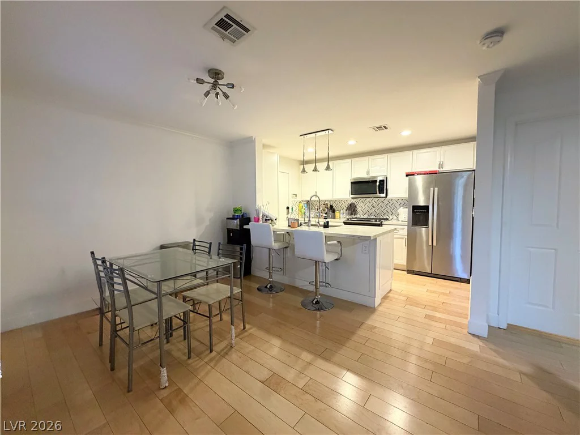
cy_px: 218
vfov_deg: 85.7
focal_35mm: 14
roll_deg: +0.0
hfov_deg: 102.1
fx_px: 235
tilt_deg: -3.5
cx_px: 290
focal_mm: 2.22
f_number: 2.2
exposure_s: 1/60
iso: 500
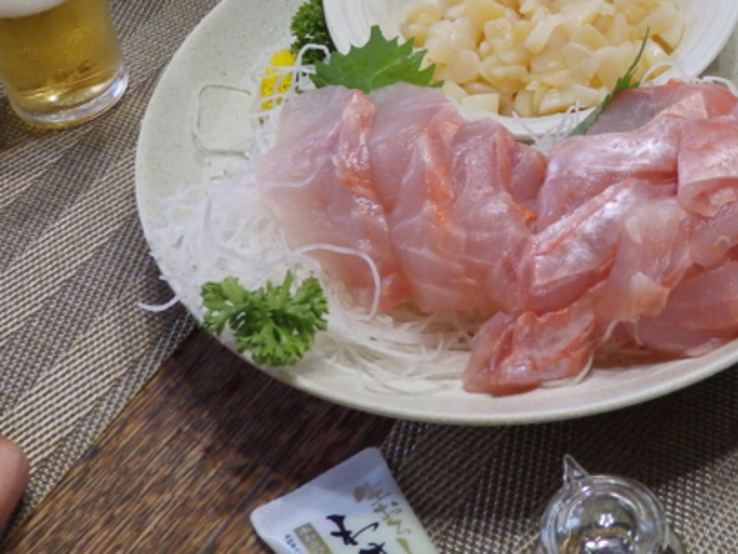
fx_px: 1344
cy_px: 16
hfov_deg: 29.5
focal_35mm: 63
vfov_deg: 22.5
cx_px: 653
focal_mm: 5.7
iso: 400
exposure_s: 1/30
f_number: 3.7
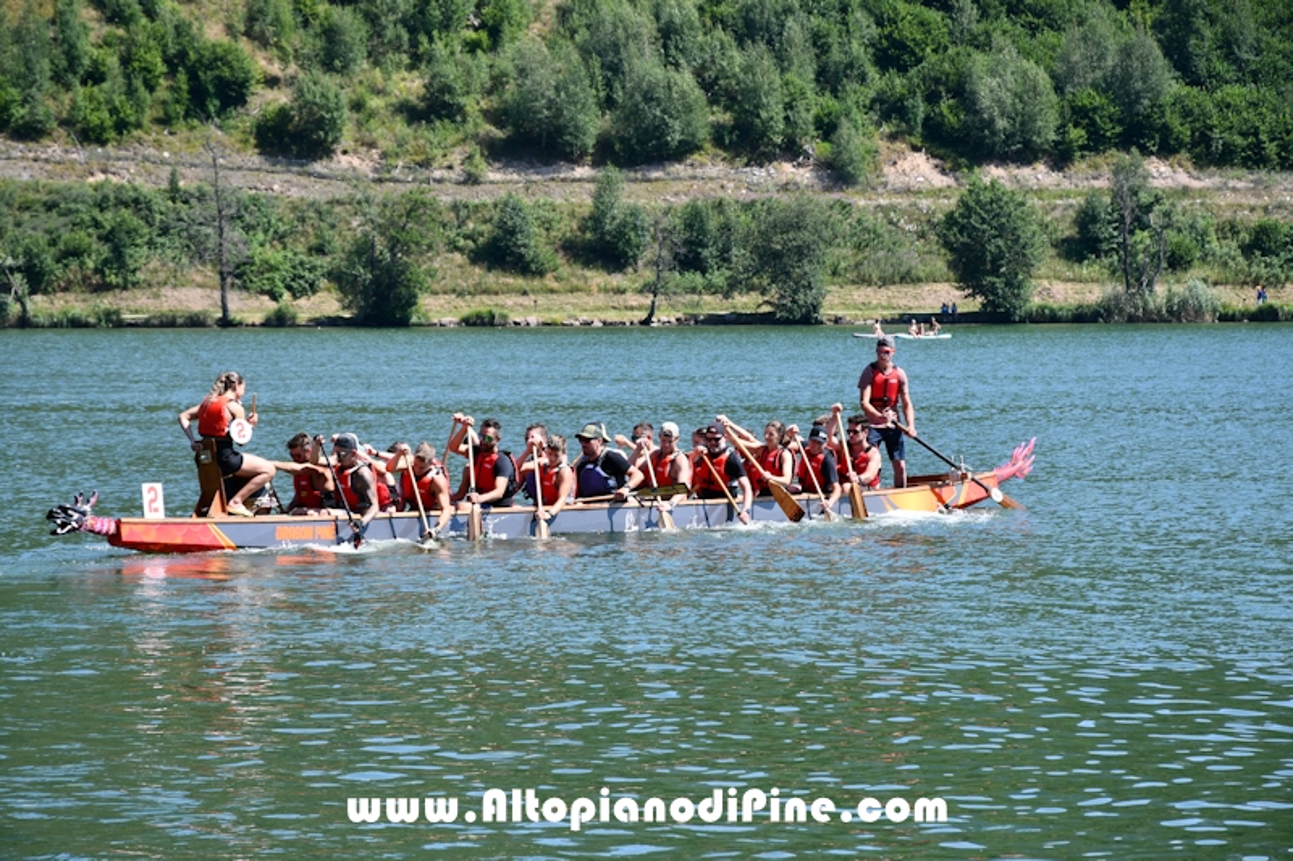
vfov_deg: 8.7
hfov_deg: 13.1
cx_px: 646
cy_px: 430
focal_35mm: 157
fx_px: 5637
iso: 140
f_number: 8
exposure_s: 1/250
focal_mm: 105
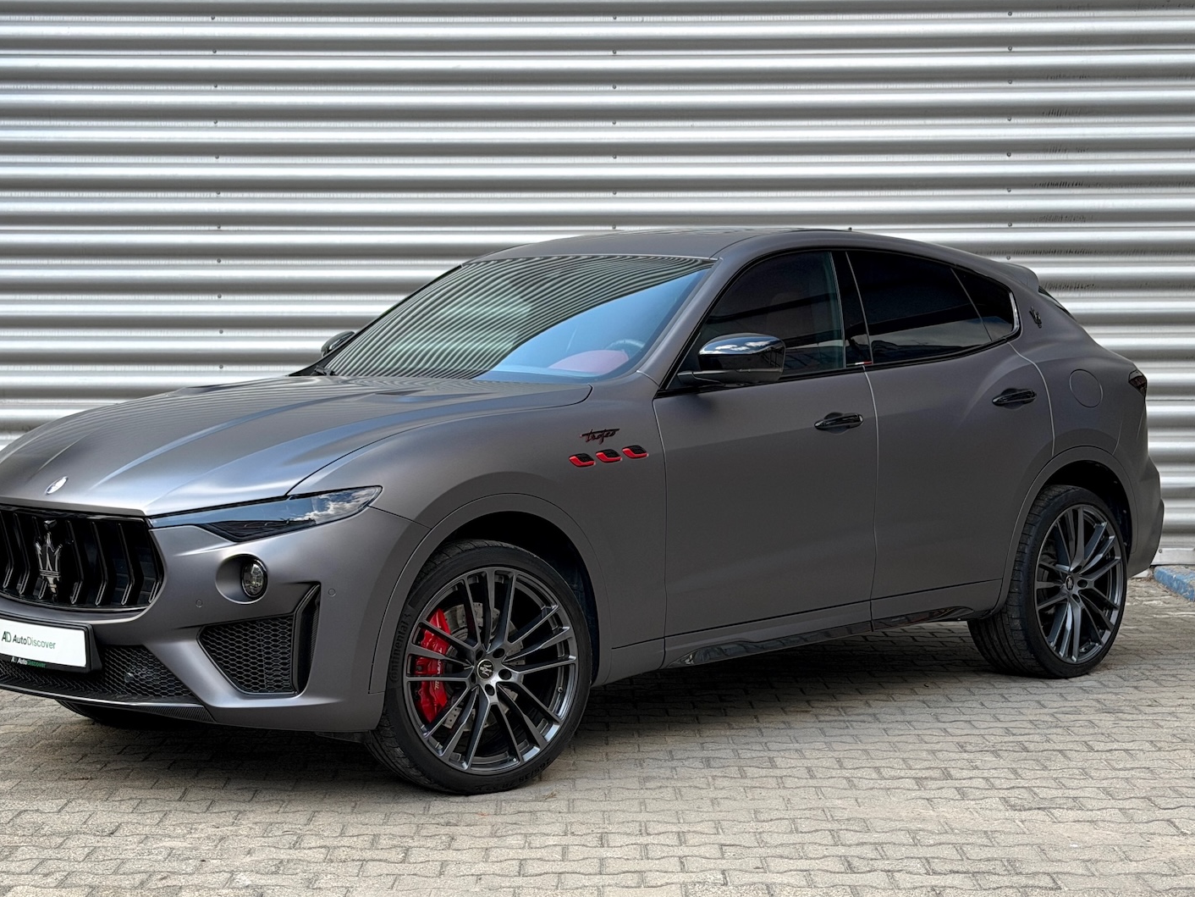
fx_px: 1761
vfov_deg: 28.6
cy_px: 461
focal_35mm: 51
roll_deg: +0.5
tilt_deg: -3.8
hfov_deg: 37.5
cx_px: 565
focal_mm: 6.76
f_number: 1.78
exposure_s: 1/394
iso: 80
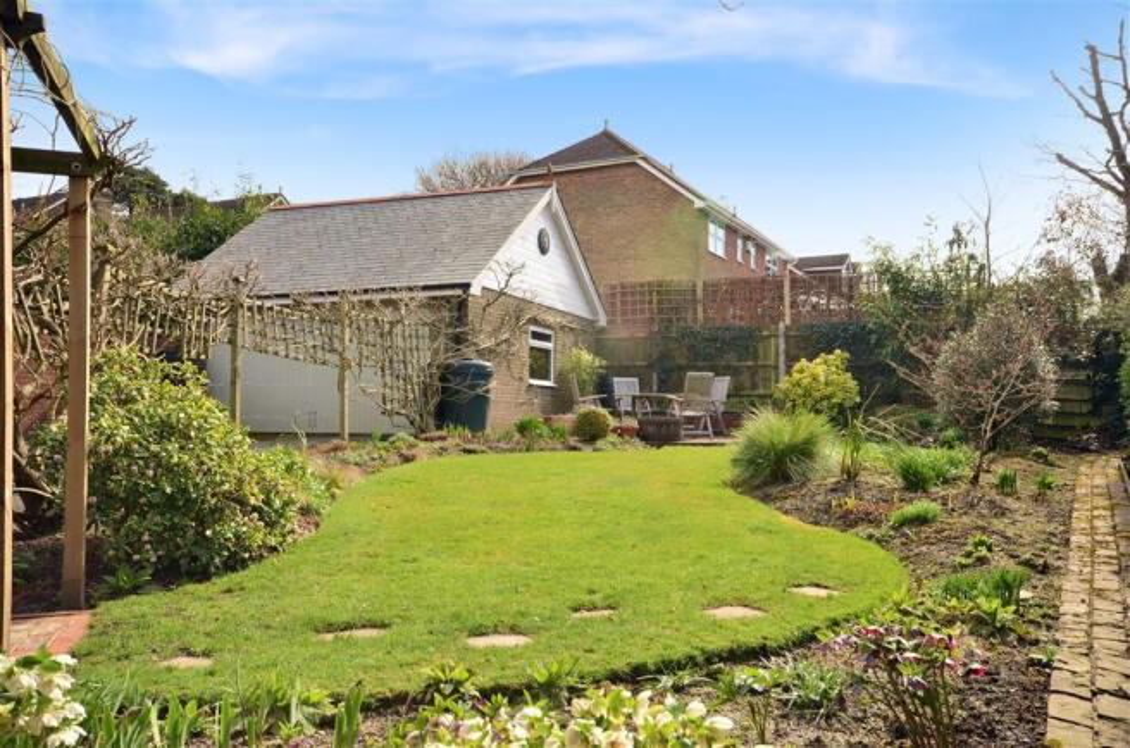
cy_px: 374
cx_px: 565
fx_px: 939
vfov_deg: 43.4
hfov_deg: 62.0
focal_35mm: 30
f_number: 10
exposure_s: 1/320
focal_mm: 20
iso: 640
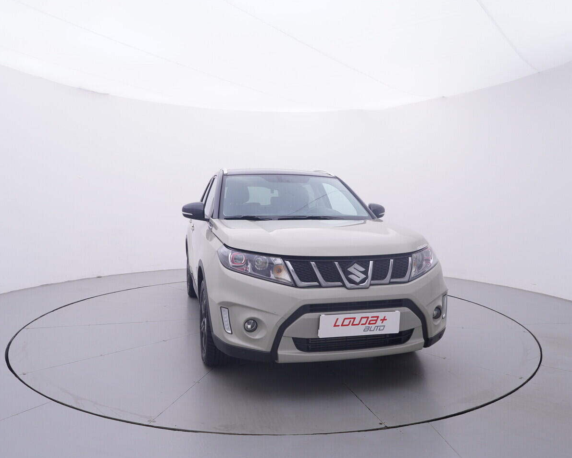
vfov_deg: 55.7
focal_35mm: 26
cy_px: 229
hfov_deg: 66.9
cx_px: 280
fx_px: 433
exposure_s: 1/80
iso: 200
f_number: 5
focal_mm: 15
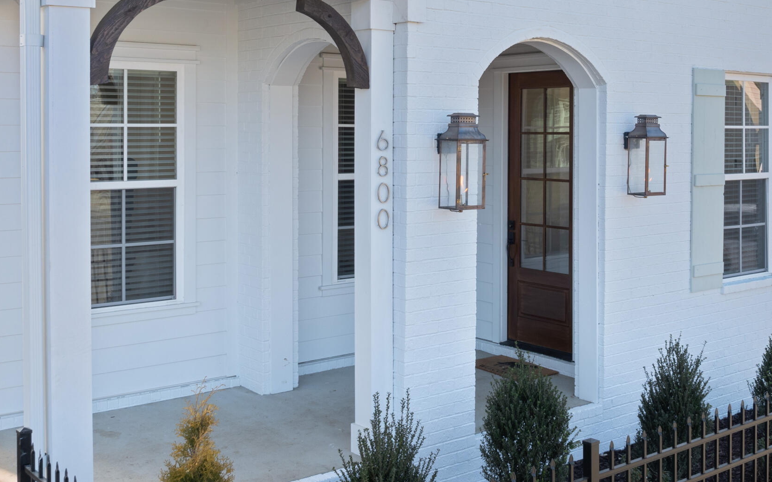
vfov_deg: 27.6
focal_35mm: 46
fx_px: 968
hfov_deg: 43.0
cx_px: 507
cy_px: 126
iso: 100
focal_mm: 12.29
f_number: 8
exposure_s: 1/100
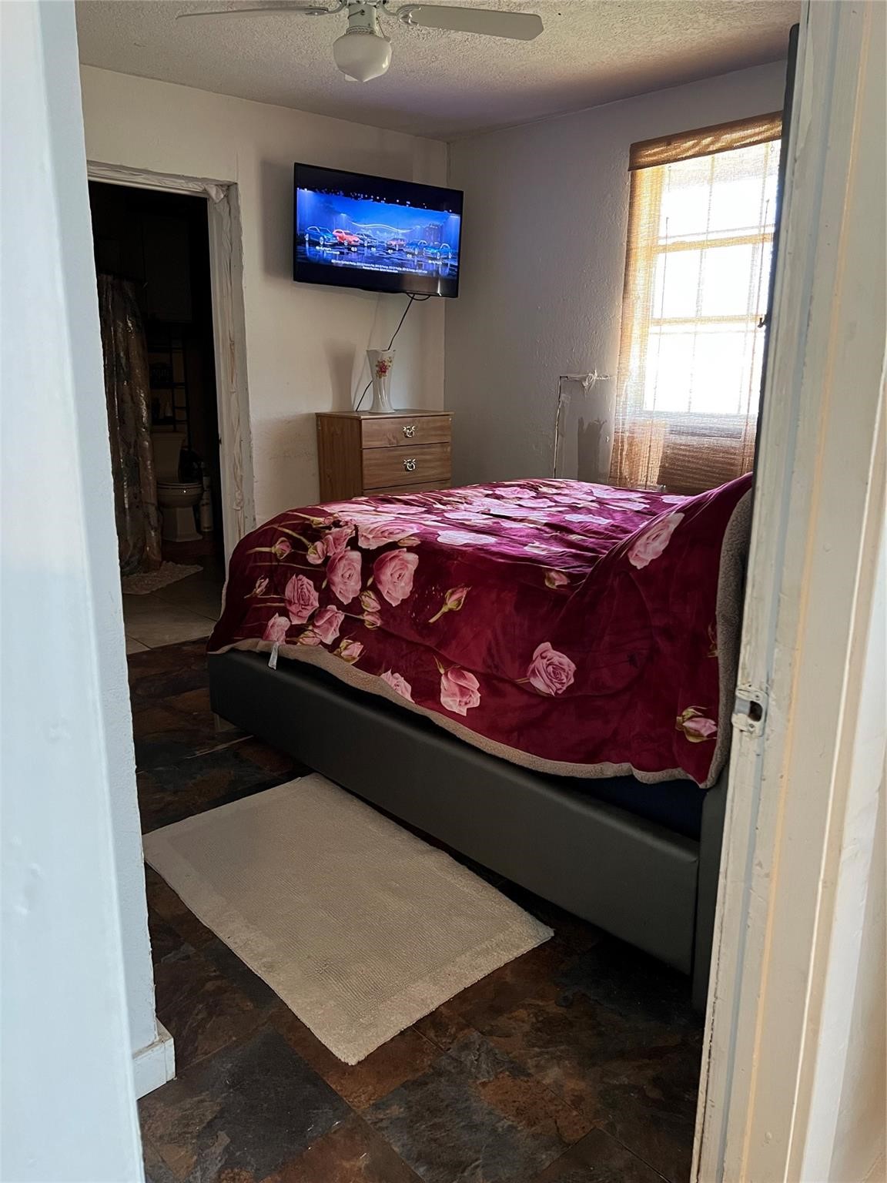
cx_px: 444
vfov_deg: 67.3
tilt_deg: -12.5
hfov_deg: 53.1
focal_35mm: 26
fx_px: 888
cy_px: 592
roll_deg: -0.7
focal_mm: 5.7
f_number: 1.5
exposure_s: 1/40
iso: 500
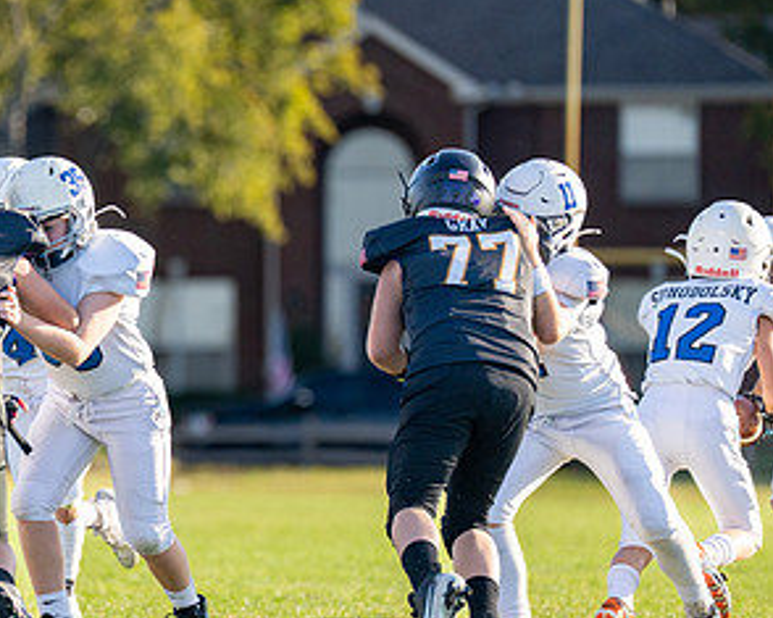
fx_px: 9720
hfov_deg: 4.6
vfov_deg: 3.6
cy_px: 374
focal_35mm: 425
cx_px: 126
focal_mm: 200
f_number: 2.8
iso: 400
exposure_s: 1/4000
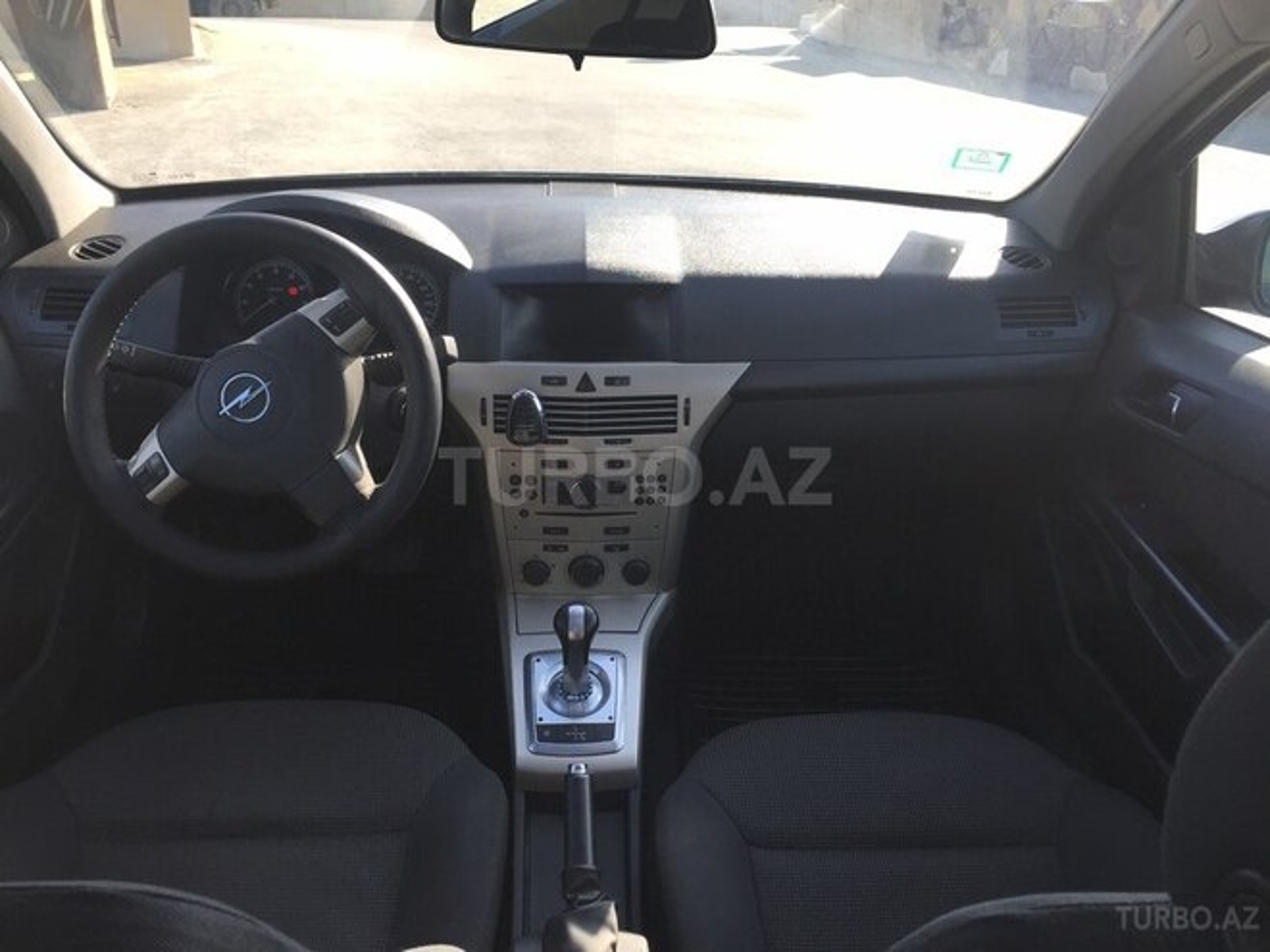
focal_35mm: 29
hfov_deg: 61.7
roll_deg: -1.0
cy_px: 476
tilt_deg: -21.8
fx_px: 1064
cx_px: 635
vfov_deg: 48.2
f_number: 2.2
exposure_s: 1/329
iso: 32
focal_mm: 4.15
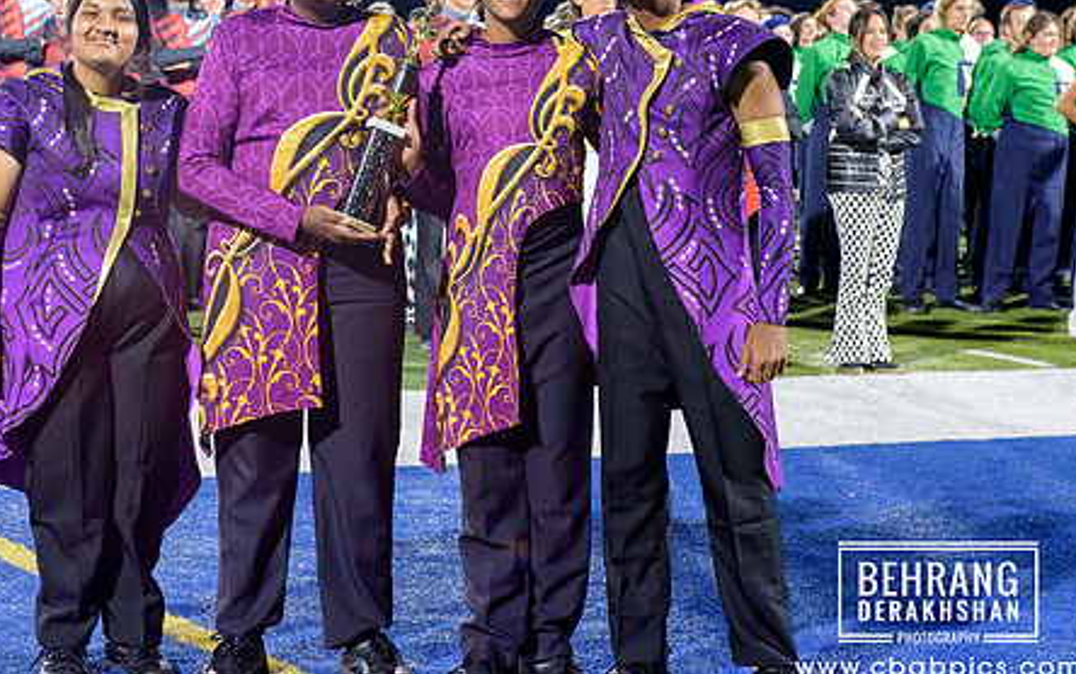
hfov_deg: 21.0
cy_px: 228
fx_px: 2905
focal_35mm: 99
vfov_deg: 13.2
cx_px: 433
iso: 11400
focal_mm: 62
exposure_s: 1/200
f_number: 6.3
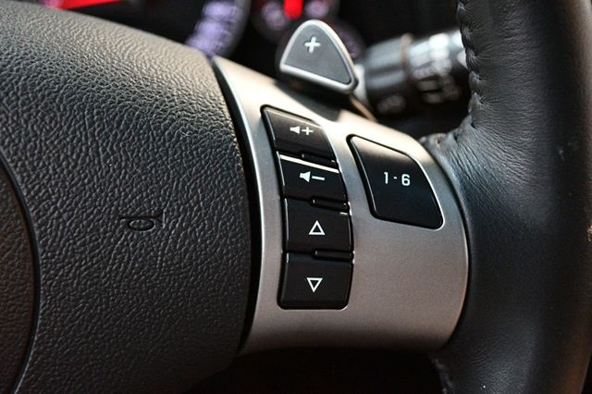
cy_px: 197
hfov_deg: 41.1
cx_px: 296
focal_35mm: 48
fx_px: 789
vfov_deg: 28.0
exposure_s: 1/60
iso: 8000
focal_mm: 32
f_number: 4.8
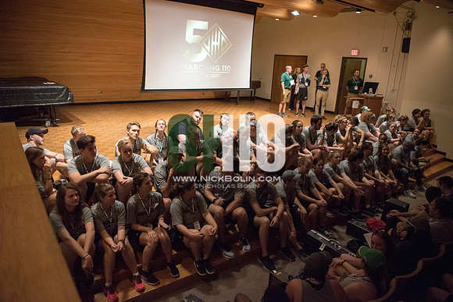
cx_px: 226
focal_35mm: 24
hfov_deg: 73.7
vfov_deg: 53.2
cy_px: 151
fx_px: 302
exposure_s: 1/200
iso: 5000
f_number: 3.2
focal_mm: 24
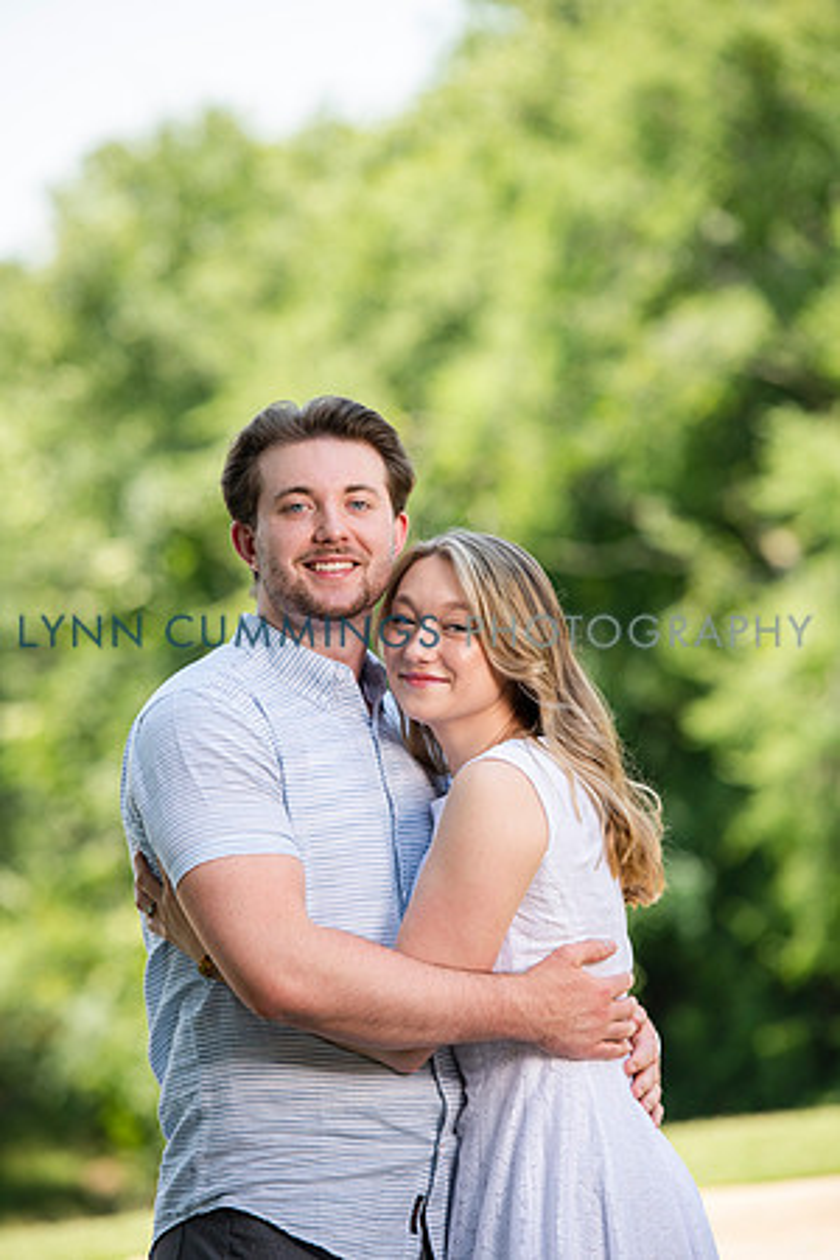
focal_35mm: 160
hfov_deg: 8.6
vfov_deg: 12.8
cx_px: 420
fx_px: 5600
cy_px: 630
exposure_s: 1/1250
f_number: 3.5
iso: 400
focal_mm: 160
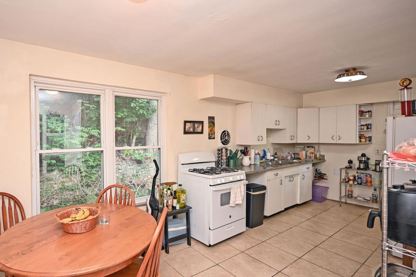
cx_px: 161
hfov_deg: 88.5
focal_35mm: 18
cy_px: 141
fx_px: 208
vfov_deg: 67.4
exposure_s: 1/60
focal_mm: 14
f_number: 4
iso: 450
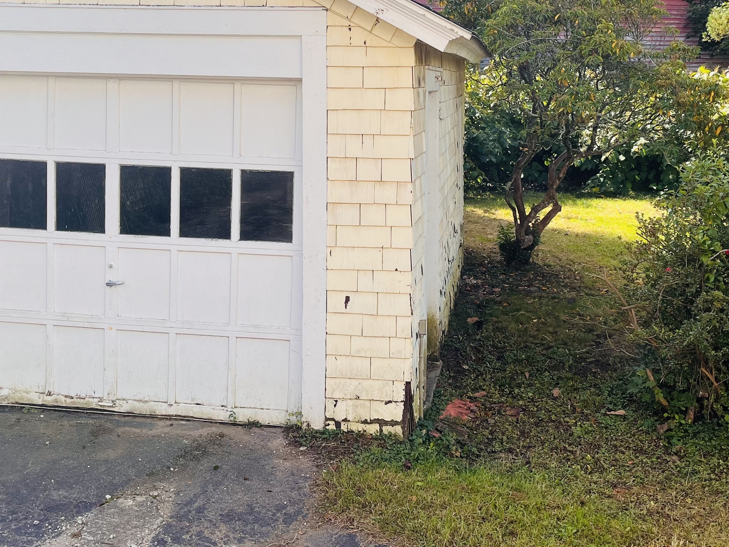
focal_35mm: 43
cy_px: 170
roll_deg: -1.6
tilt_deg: -6.1
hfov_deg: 43.8
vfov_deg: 33.2
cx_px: 374
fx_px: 906
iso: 50
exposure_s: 1/1009
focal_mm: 5.1
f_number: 1.6
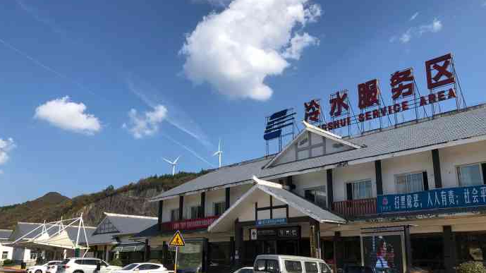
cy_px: 167
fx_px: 399
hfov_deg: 62.6
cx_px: 240
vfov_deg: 37.6
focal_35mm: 31
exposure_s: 1/2088
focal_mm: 4
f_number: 1.8
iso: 20
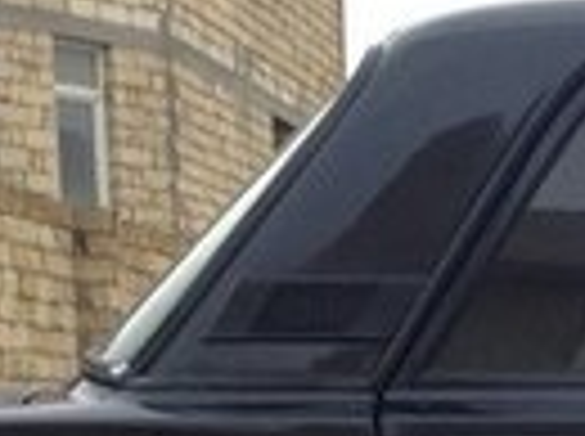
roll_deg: -0.7
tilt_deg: -8.2
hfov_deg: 10.8
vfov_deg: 8.5
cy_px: 726
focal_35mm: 168
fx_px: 2834
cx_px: 1143
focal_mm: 4.12
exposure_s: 1/161
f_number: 2.4
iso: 50
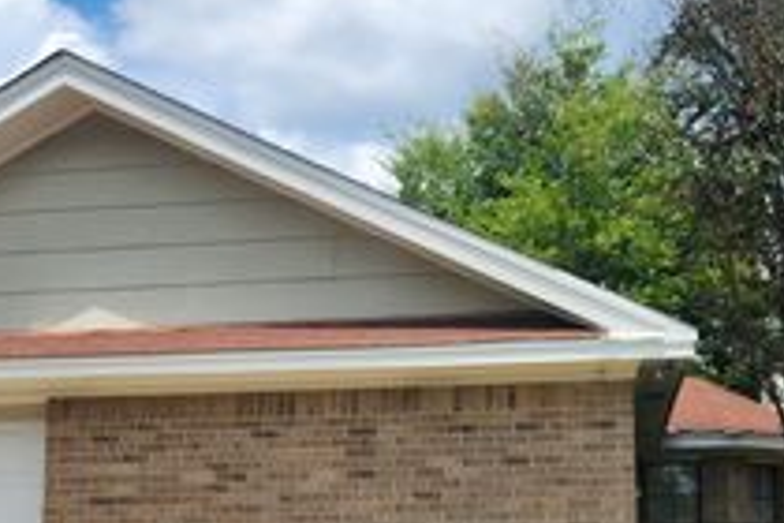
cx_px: 373
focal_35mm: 57
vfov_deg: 23.4
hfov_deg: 35.0
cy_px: 420
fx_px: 1241
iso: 20
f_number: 1.8
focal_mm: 5.4
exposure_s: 1/1732
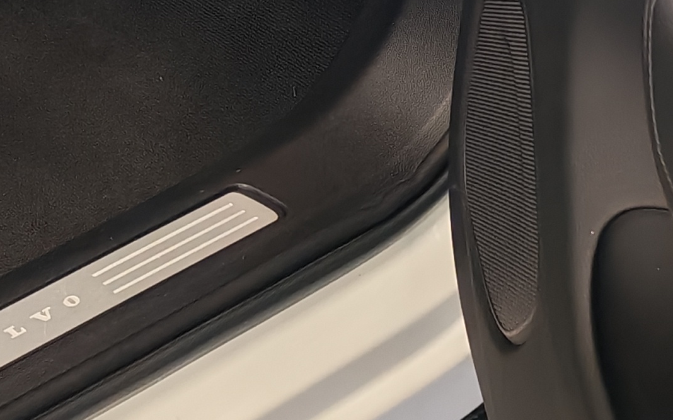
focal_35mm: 122
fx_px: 2237
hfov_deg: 16.0
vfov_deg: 10.1
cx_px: -258
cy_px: -372
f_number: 1.9
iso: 320
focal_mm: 6.12
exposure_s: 1/100
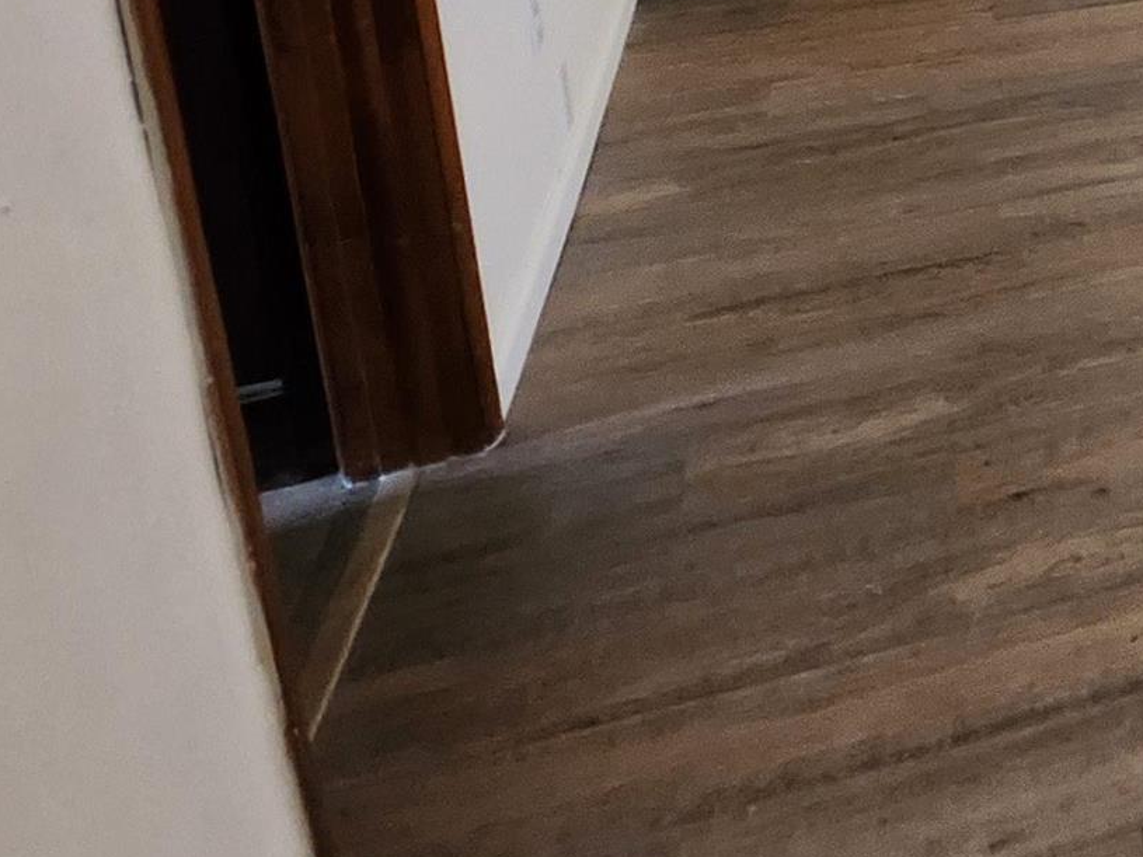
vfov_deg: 25.4
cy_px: -269
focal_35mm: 49
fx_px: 1618
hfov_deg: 27.1
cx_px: 1721
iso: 250
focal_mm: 1.7
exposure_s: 1/60
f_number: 2.2
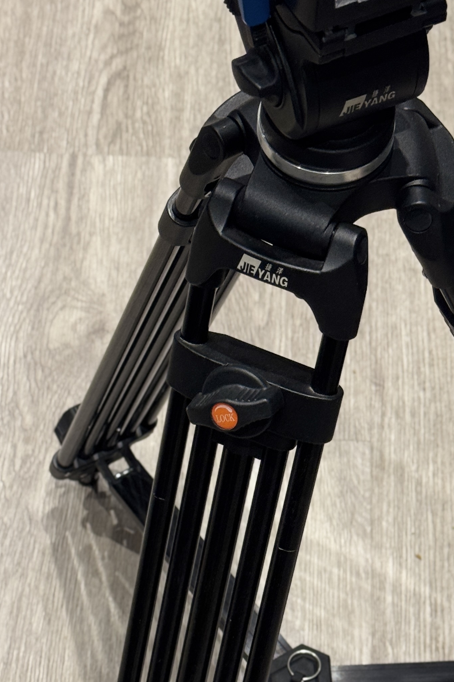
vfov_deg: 20.5
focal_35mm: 99
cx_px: 295
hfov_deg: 13.8
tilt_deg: -57.0
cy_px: 490
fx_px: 1873
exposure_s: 1/50
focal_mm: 6.76
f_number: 1.78
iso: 200
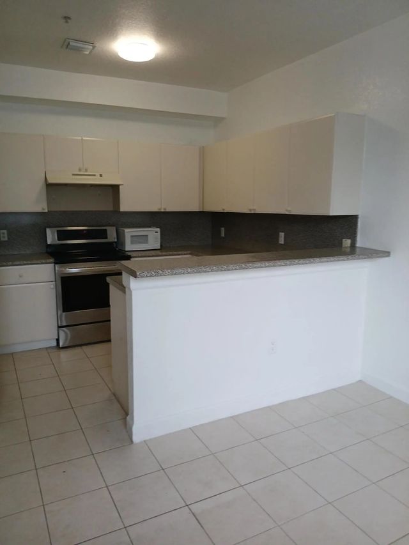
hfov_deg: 53.1
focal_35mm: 26
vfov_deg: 67.3
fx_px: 409
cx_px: 204
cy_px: 272
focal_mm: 3.98
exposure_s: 1/60
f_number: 1.8
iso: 125
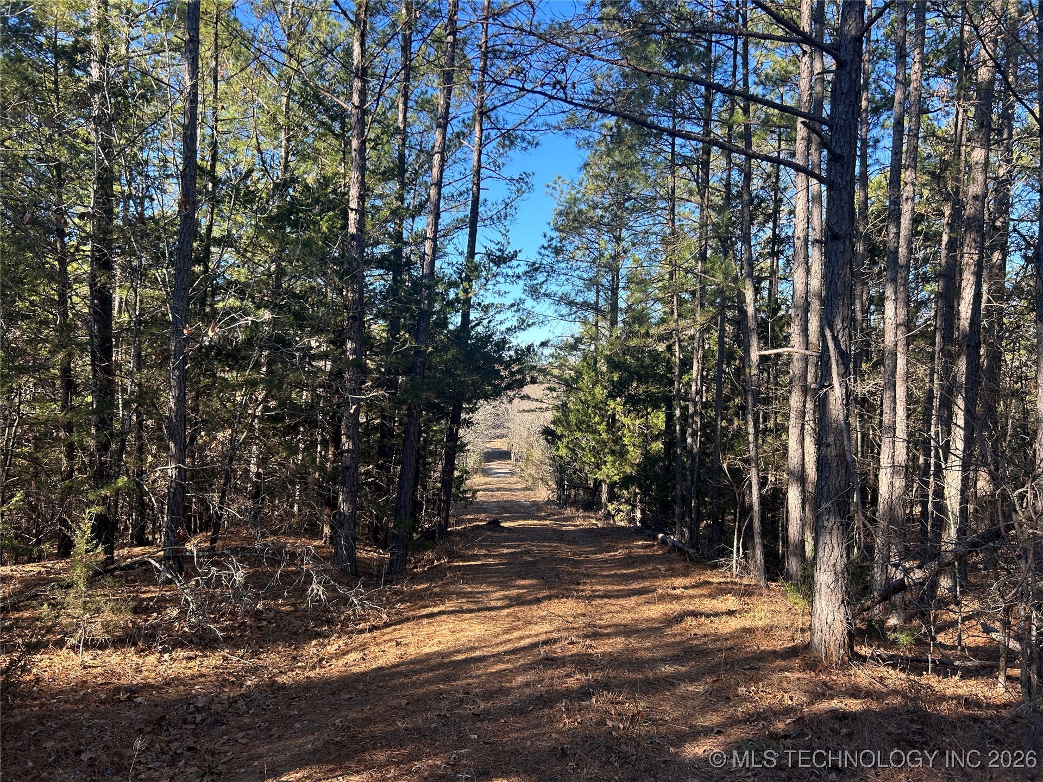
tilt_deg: -0.9
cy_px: 391
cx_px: 522
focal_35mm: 26
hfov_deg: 67.3
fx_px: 783
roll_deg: -1.9
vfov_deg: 53.1
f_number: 1.5
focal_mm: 5.7
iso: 50
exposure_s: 1/482
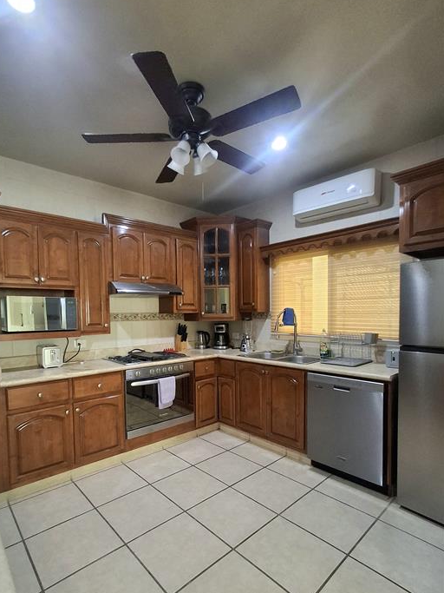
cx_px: 196
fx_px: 308
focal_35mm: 18
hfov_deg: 71.3
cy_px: 321
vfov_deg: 87.6
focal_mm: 1.64
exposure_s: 1/25
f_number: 2.2
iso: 200
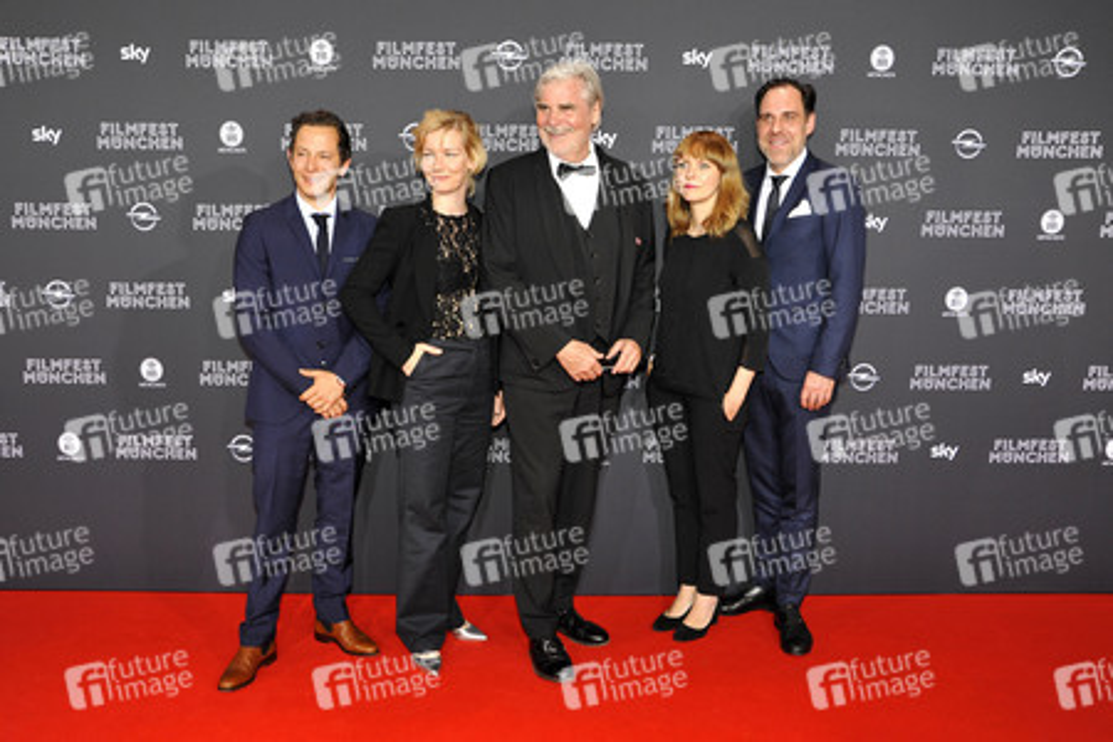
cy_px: 371
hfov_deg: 63.7
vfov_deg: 45.0
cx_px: 556
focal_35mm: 29
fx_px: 897
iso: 1600
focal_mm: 29
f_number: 8
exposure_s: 1/250
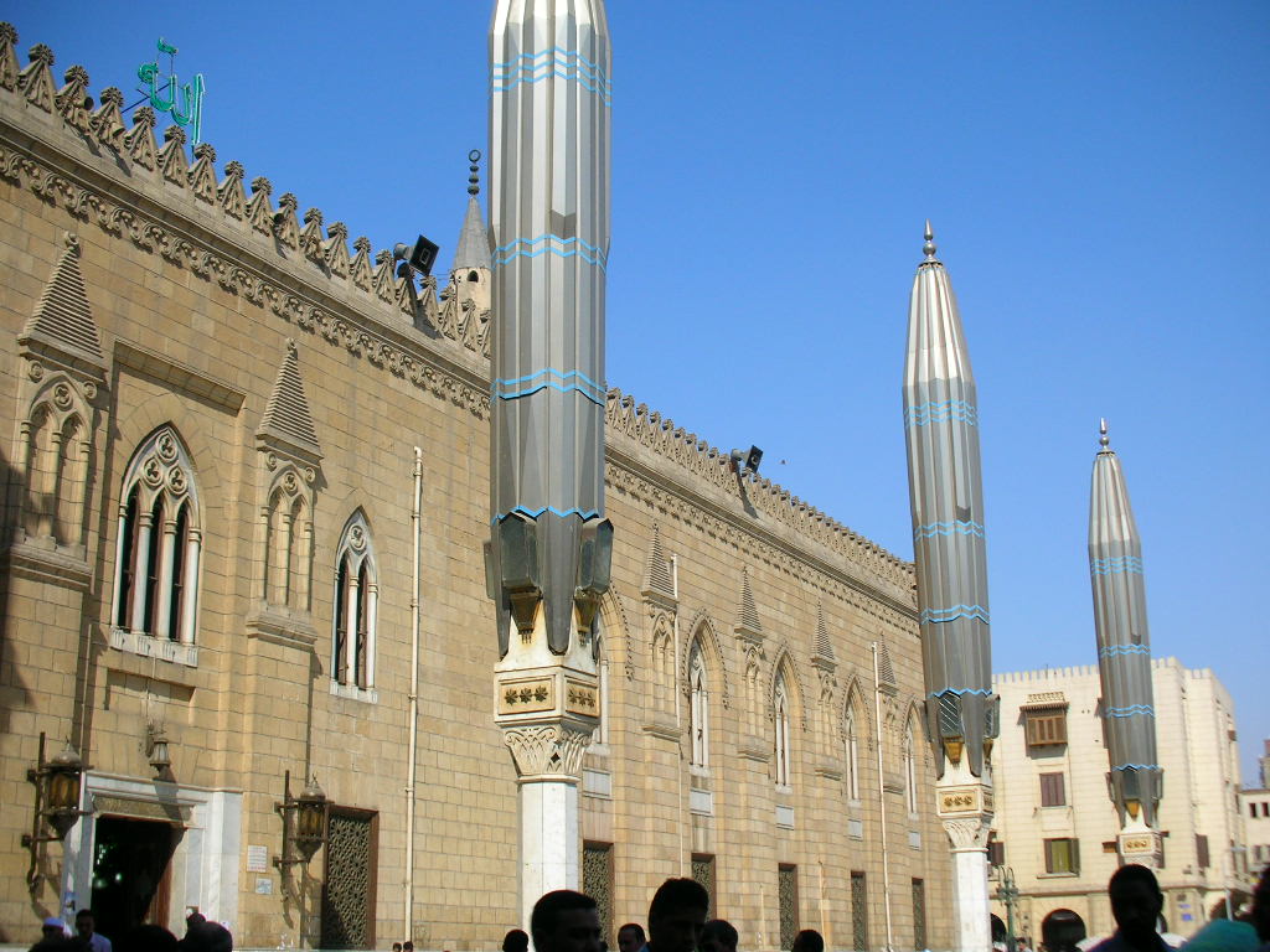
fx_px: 1688
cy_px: 476
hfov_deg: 41.2
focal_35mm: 46
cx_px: 635
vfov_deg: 31.5
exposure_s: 1/82.5
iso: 50
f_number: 9.9
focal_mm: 7.7
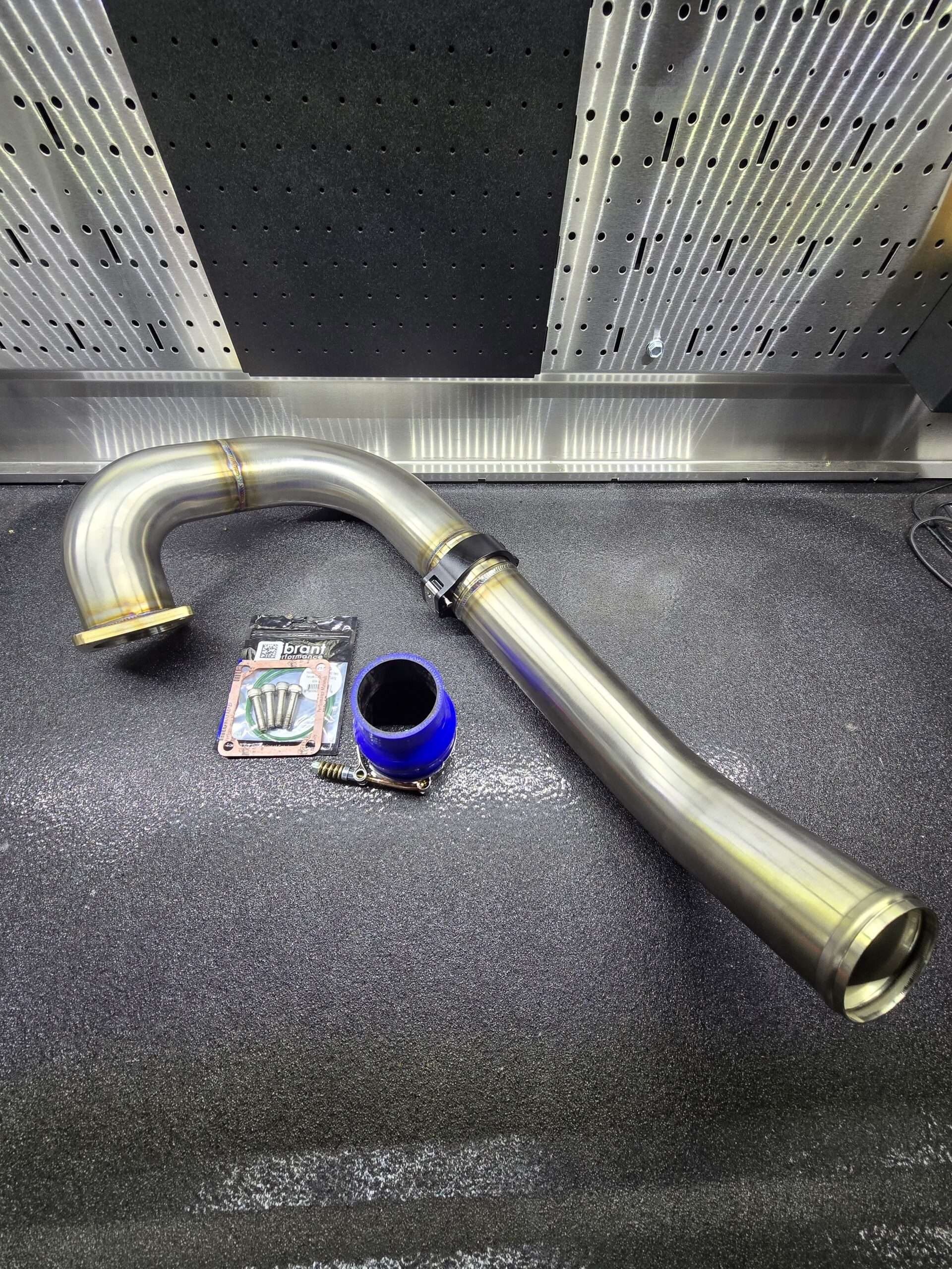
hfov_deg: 89.9
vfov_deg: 106.2
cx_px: 476
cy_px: 634
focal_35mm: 13
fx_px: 477
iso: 100
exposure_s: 1/60
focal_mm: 2.2
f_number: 2.2
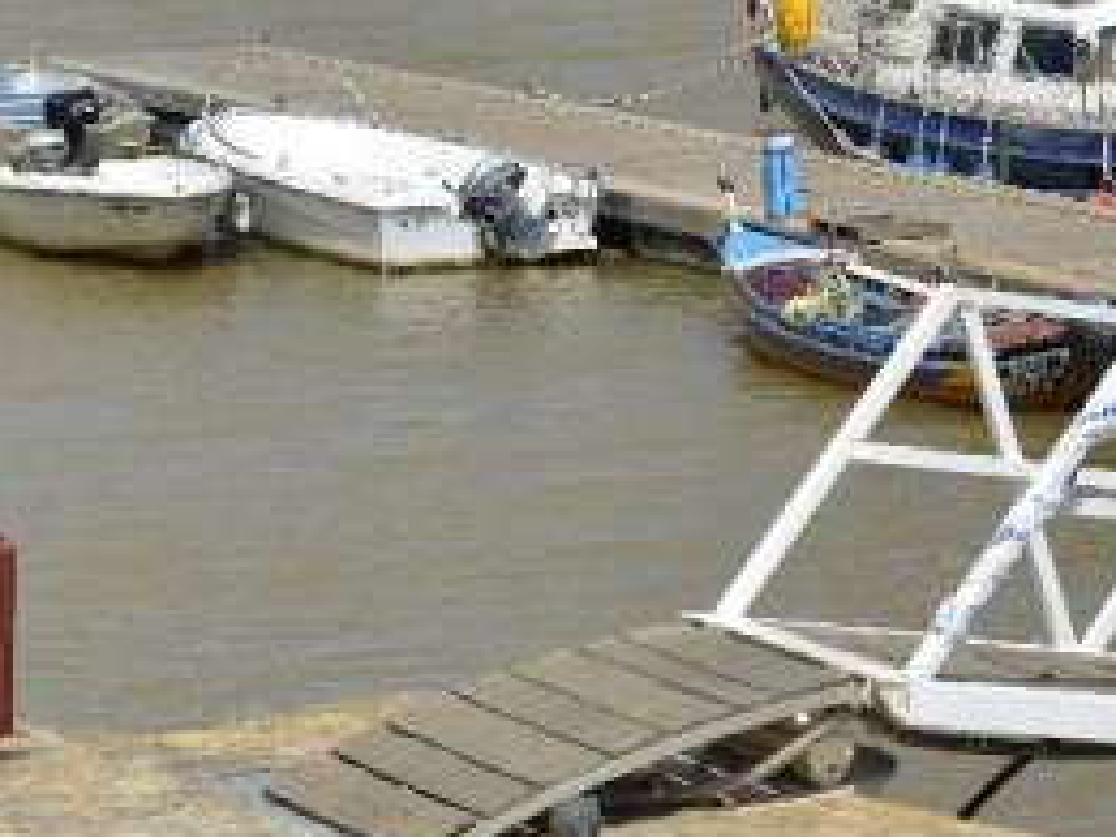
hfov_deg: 9.4
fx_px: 6674
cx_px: 1301
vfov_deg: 7.1
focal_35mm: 207
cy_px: -236
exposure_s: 1/640
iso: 125
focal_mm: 70
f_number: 8
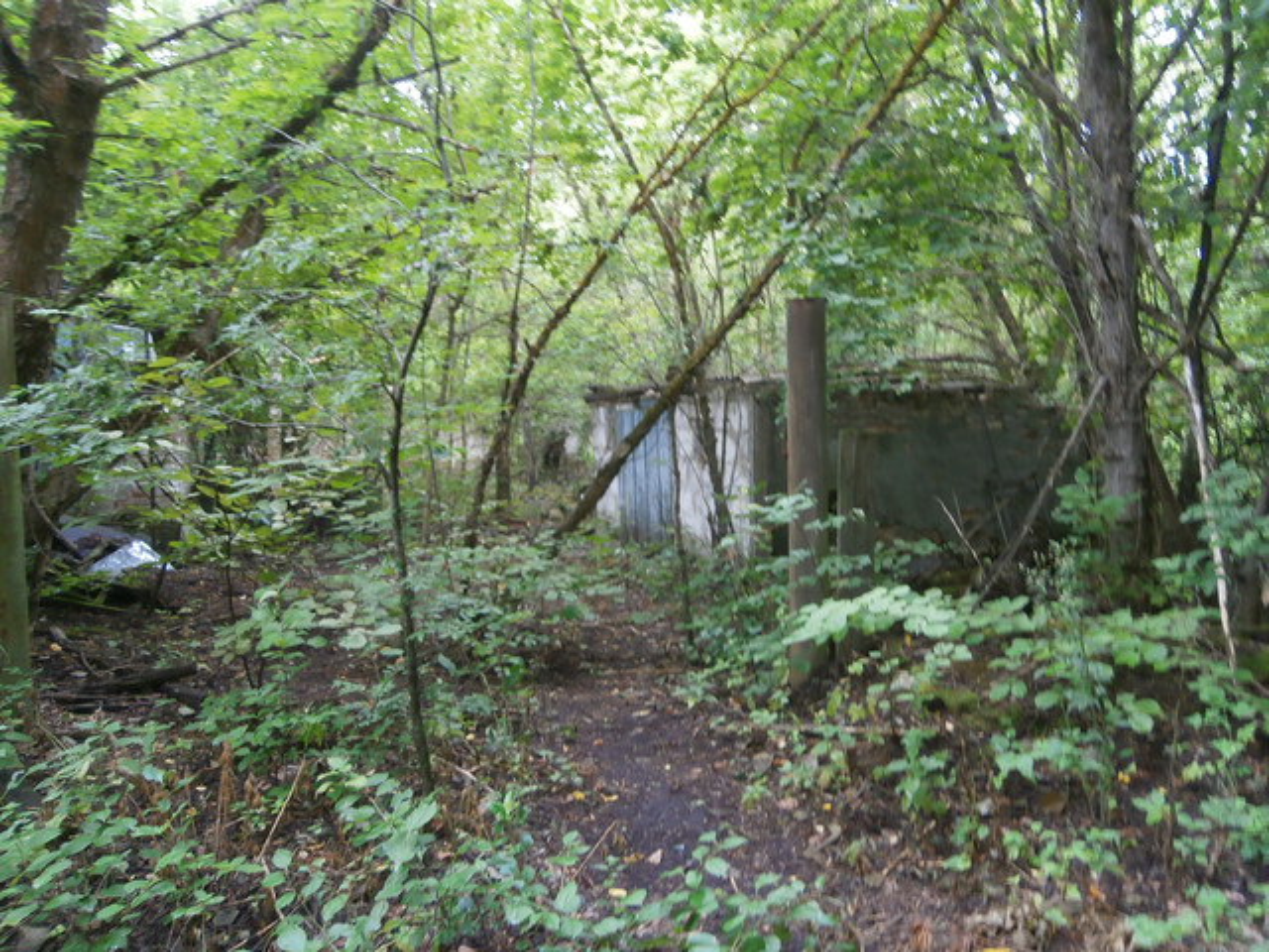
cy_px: 476
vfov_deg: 53.1
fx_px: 953
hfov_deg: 67.3
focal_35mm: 26
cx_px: 634
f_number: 2.8
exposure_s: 1/30
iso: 100
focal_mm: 4.7
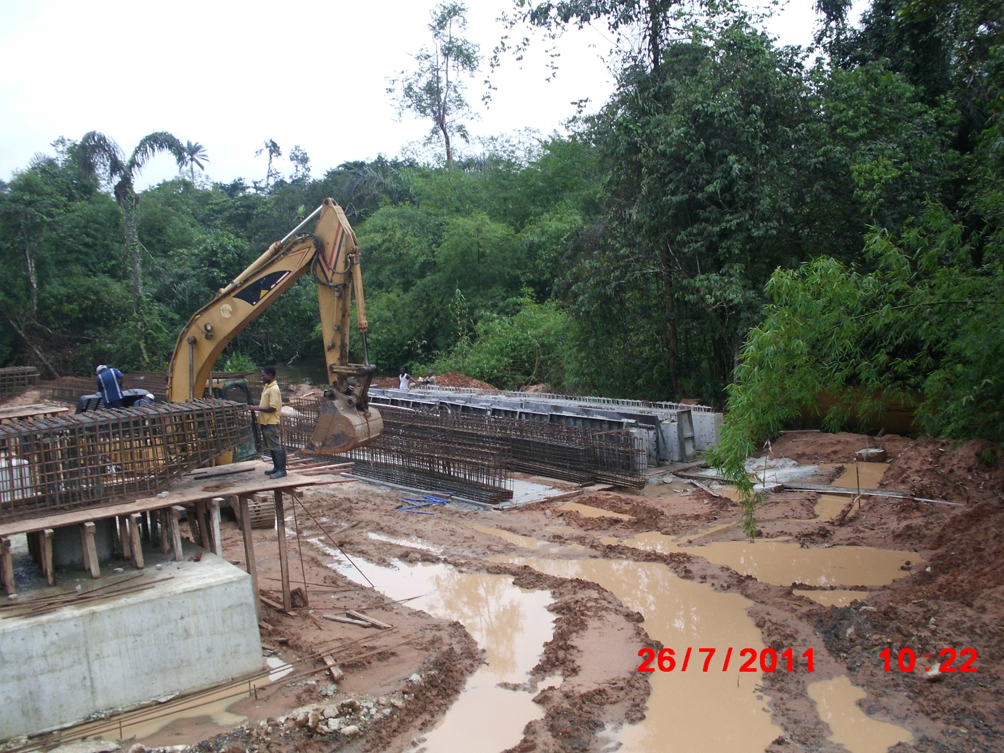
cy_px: 376
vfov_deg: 39.7
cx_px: 502
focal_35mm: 36
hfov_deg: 51.4
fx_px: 1044
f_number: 7.3
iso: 100
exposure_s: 1/160
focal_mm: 6.3
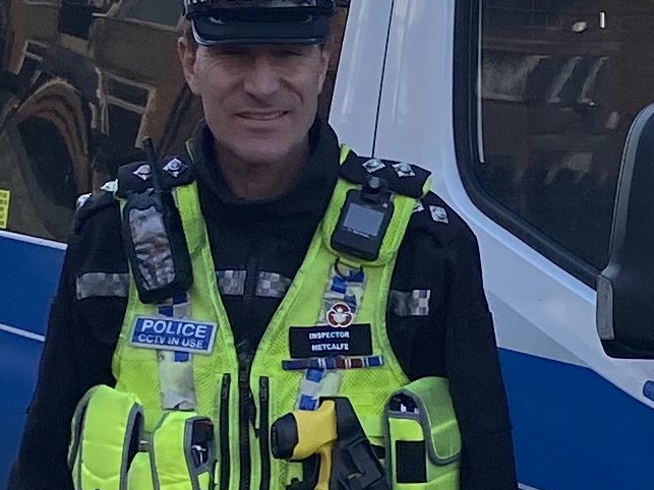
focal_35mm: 163
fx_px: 3079
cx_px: 380
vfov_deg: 9.1
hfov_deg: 12.1
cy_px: 260
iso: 32
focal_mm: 4.25
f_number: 1.8
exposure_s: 1/1025
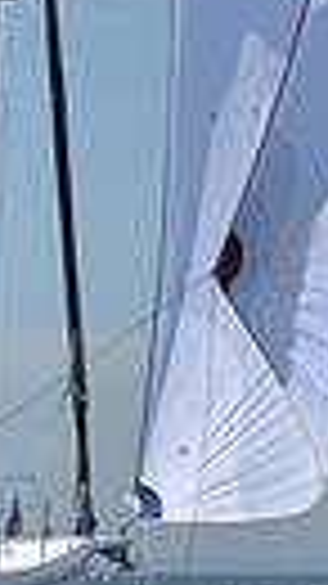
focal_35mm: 327
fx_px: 5063
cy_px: 14
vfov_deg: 6.6
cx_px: 29
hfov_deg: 3.7
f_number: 11
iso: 250
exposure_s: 1/800
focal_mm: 70
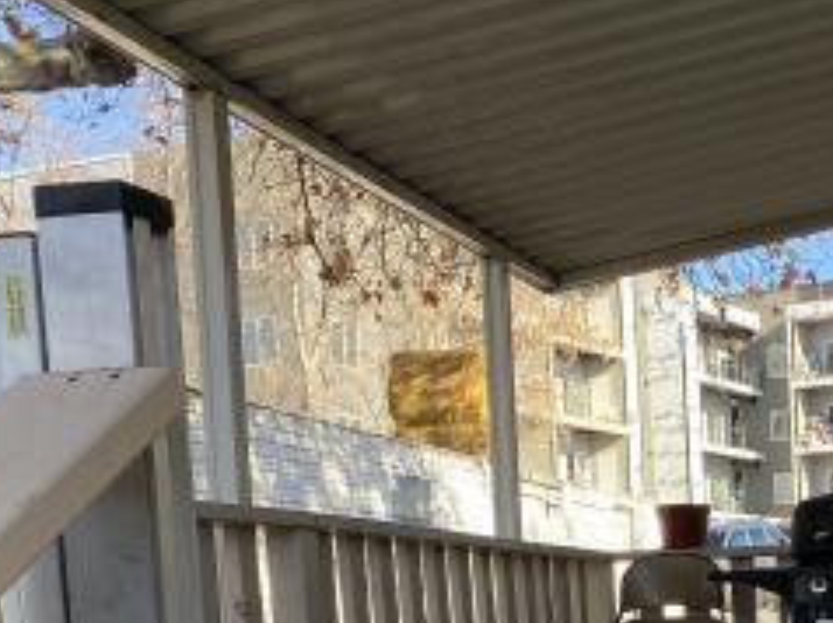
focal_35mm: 70
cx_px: 847
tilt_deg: -4.9
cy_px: 760
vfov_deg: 19.7
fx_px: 1683
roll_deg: +1.7
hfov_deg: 26.2
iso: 32
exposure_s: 1/539
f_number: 1.8
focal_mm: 4.25
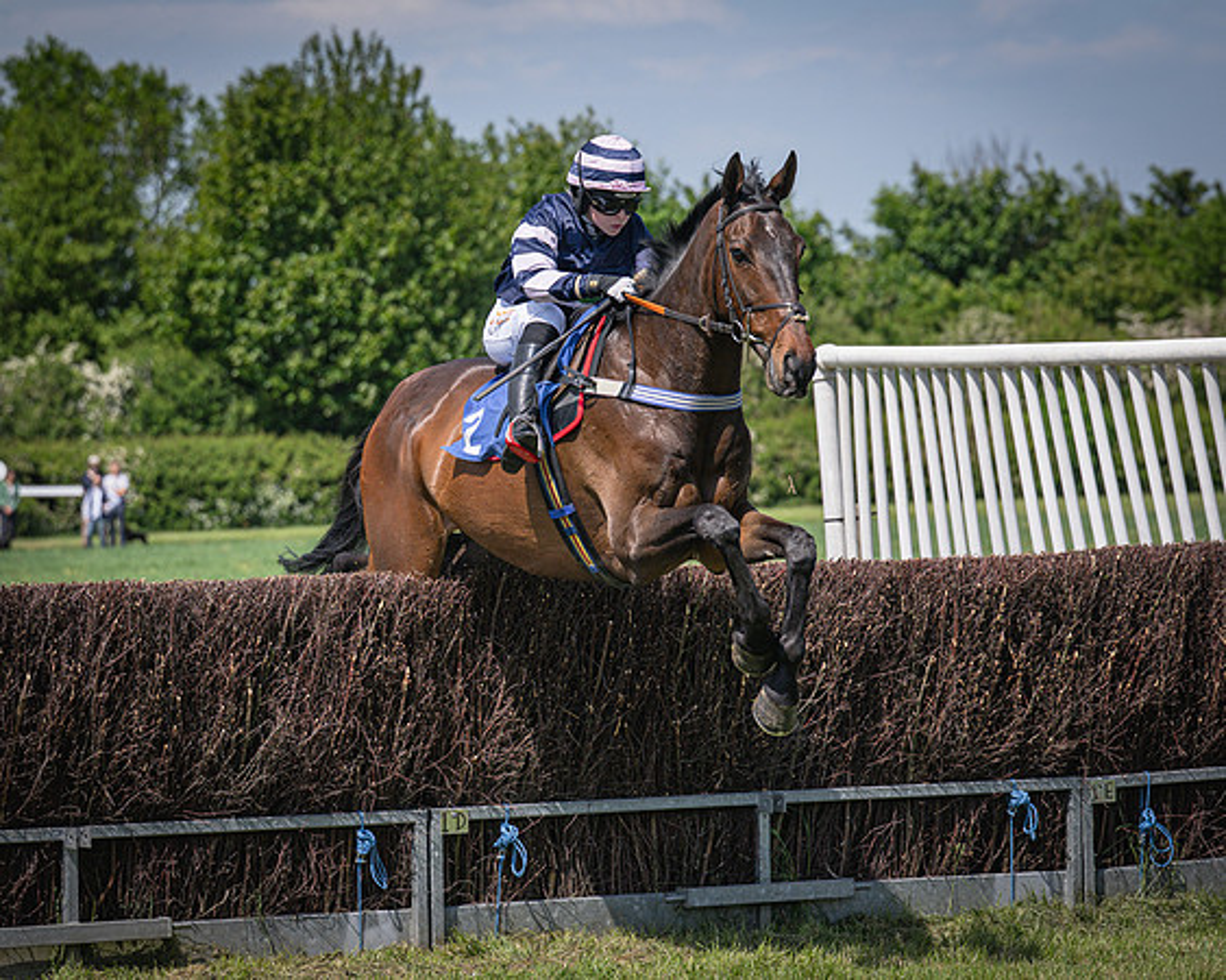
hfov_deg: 10.0
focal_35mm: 193
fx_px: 6999
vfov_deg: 8.0
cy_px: 454
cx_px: 634
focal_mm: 115
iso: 200
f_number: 4
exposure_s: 1/3200
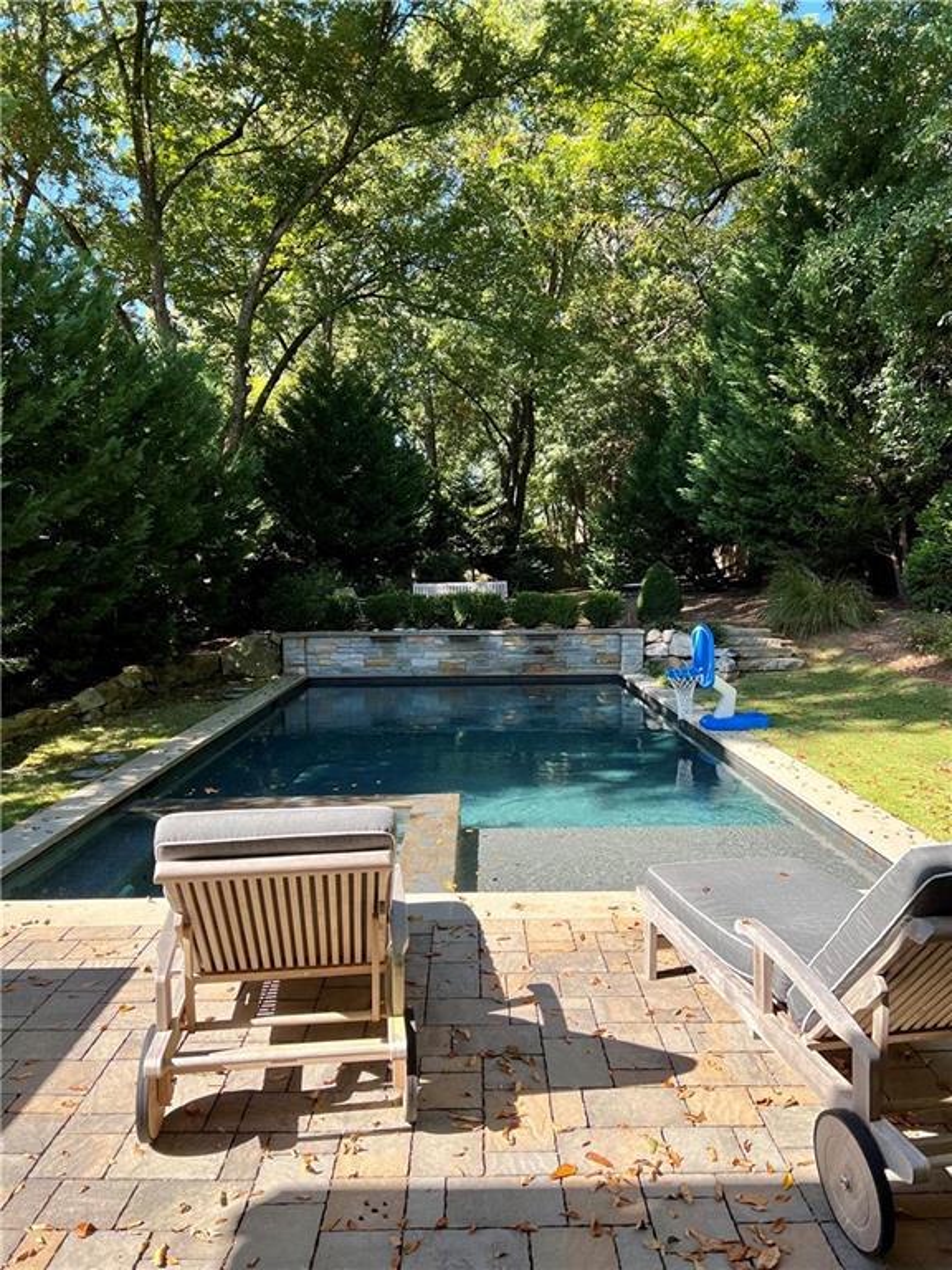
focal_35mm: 26
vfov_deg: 67.3
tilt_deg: -4.0
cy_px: 635
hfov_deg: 53.1
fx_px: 953
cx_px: 476
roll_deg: +1.1
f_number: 1.5
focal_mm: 5.7
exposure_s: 1/780
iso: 50
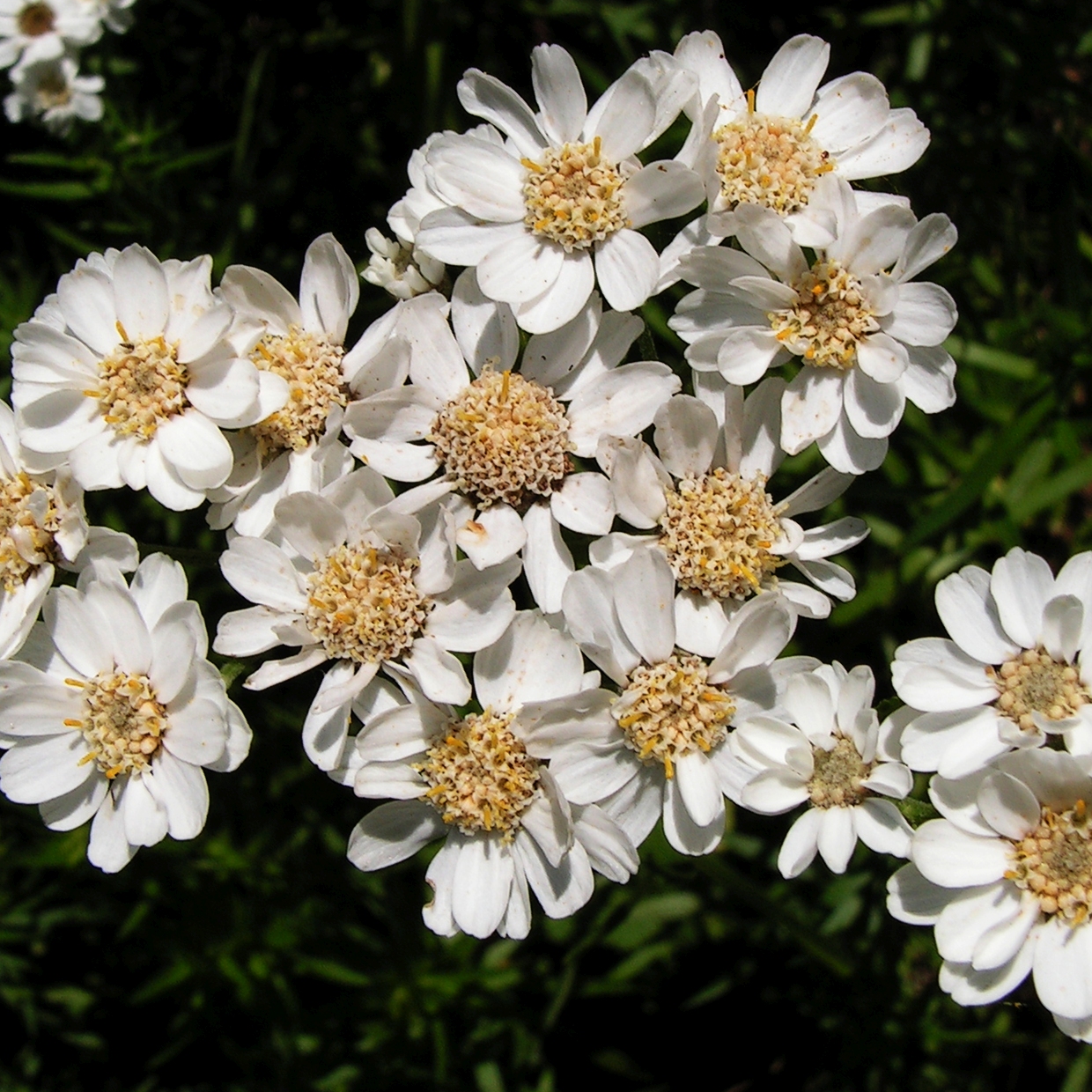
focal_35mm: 73
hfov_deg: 23.7
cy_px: 494
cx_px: 571
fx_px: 2605
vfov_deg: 23.7
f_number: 8
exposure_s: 1/640
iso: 100
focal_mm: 8.4
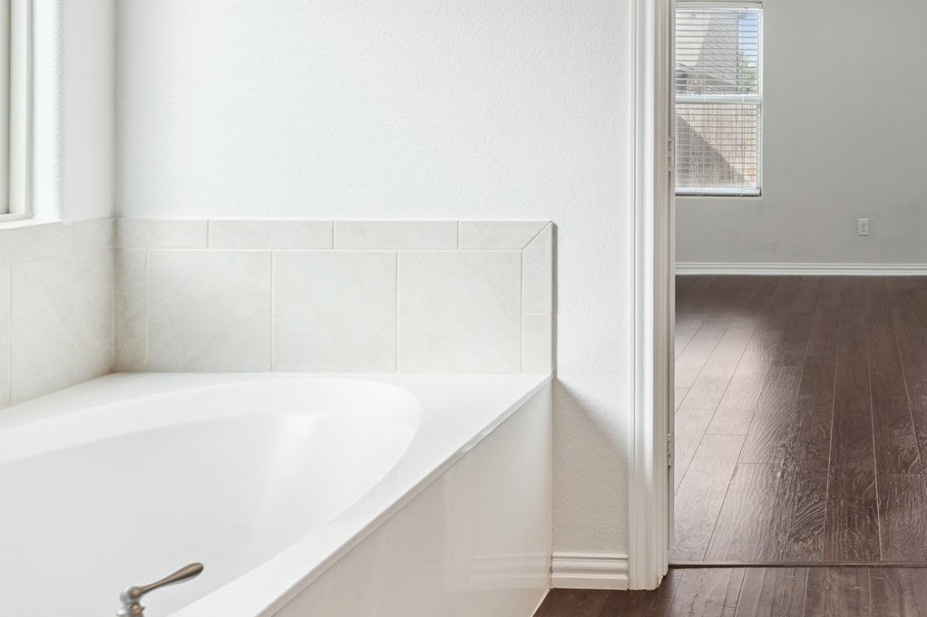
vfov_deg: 37.6
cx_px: 857
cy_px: 134
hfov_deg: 49.0
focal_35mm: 34
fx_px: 875
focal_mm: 16
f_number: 8
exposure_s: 1/20
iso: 200
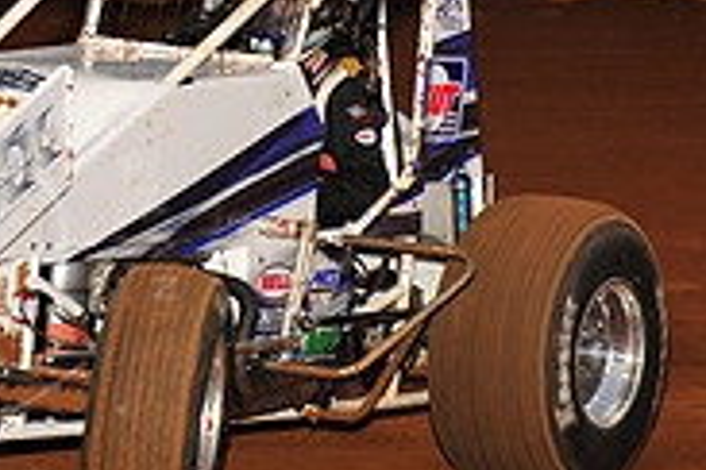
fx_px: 5726
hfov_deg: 7.0
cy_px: -73
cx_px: -58
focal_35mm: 292
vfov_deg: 4.7
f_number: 6.3
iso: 800
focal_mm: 92
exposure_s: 1/320
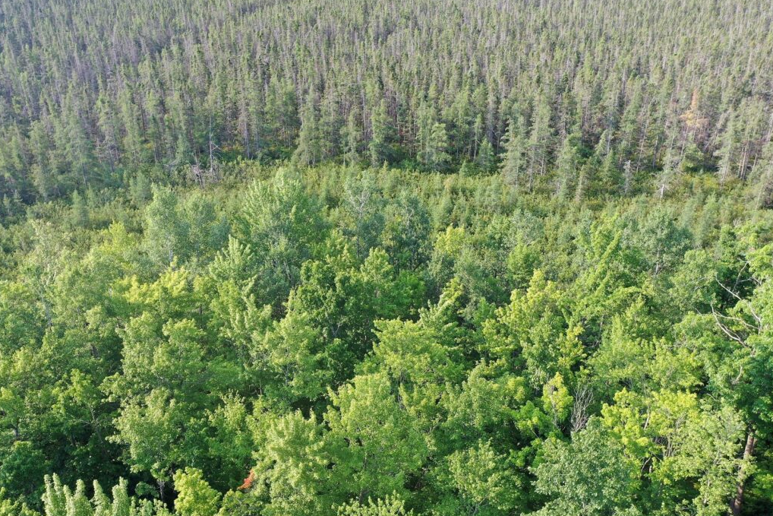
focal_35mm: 33
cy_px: 274
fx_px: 709
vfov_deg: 40.0
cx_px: 375
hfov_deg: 57.2
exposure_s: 1/120
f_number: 4.5
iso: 100
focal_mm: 10.26
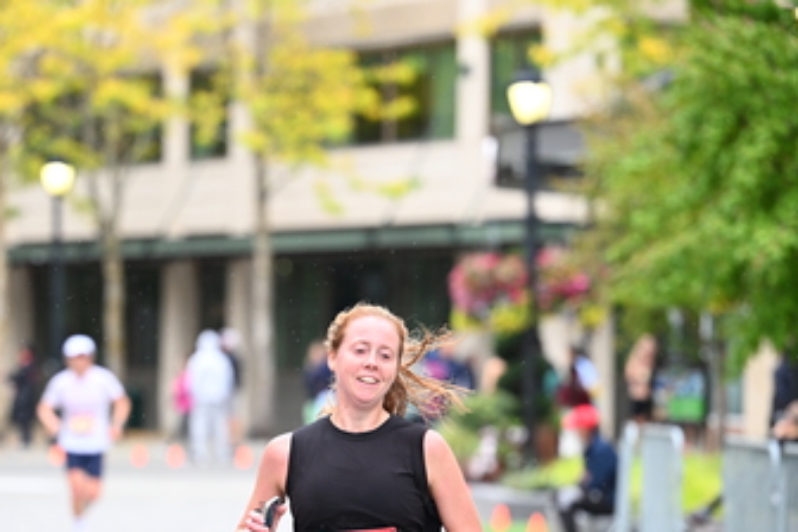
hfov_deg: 9.7
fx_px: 4721
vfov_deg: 6.4
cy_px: 431
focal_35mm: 213
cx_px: 247
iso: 1250
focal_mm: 130
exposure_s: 1/1250
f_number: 2.8
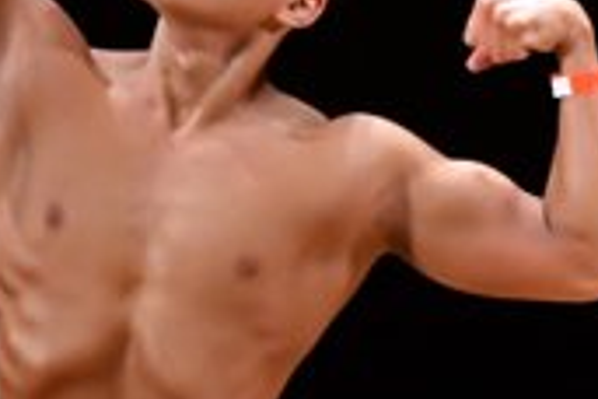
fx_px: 20364
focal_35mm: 1226
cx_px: 551
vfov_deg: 1.1
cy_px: 273
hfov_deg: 1.7
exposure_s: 1/400
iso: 3200
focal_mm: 180
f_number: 5.6
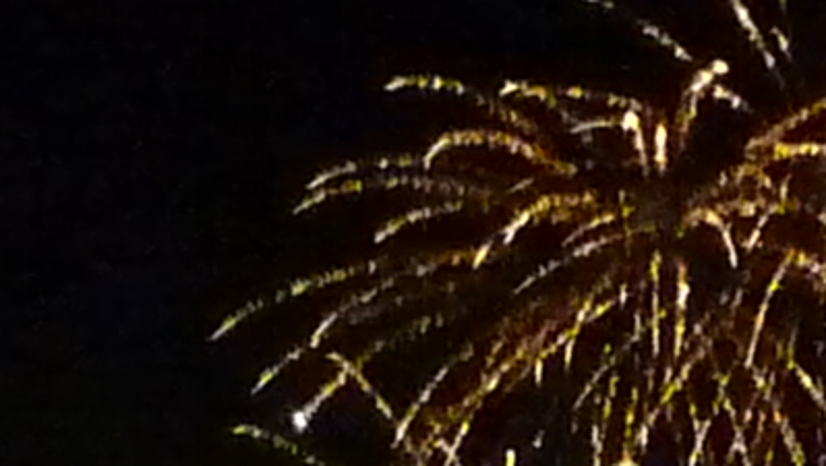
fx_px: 10651
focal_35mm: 486
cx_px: 1368
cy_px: 1404
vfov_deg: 2.5
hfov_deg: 4.4
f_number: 3.8
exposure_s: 1/8
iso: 800
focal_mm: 7.9
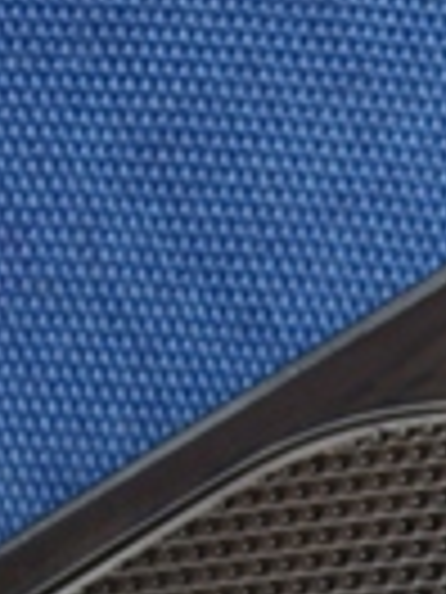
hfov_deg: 3.0
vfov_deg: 4.1
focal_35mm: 481
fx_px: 8262
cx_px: 1270
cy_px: 508
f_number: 5.6
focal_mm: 55
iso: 200
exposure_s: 1/90
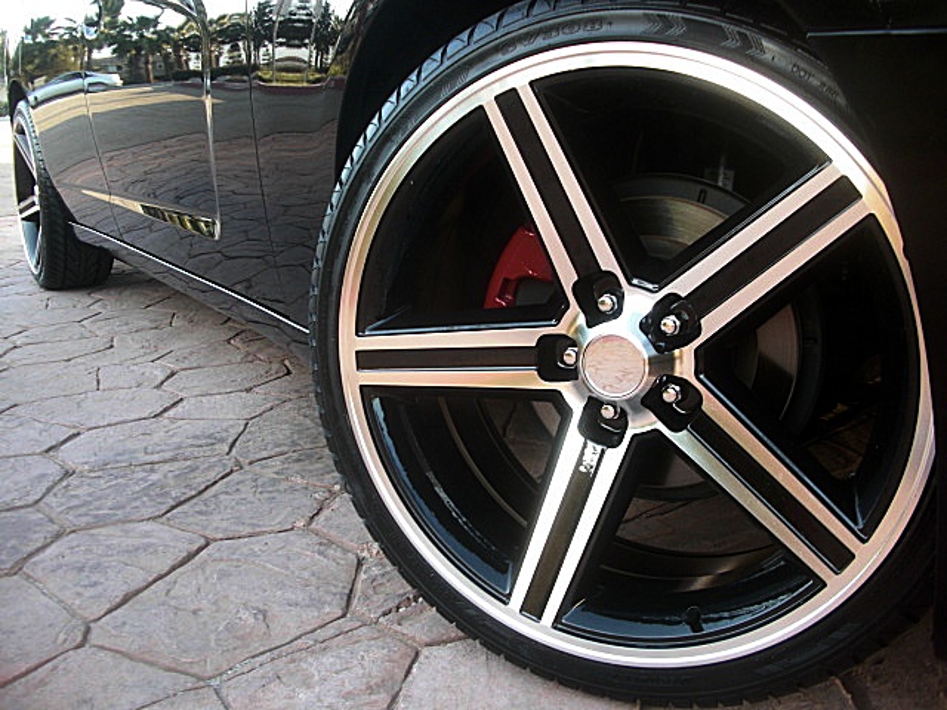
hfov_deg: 51.4
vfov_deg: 39.7
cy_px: 355
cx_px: 474
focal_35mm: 36
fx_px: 985
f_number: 2.8
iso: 100
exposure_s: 1/60
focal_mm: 6.3
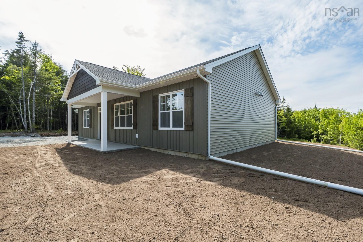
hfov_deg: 100.4
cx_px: 182
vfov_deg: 77.3
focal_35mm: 15
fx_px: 151
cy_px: 121
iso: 400
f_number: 6.3
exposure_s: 1/1000
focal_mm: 10
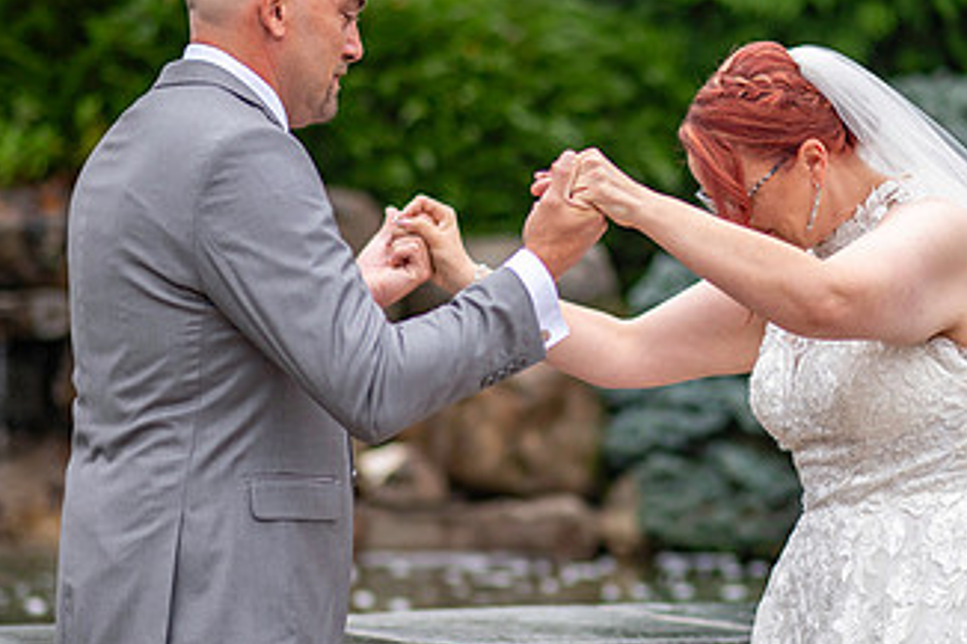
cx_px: 599
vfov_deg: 9.1
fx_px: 4054
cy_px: 353
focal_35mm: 151
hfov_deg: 13.6
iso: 640
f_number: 2.2
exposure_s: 1/3200
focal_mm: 85
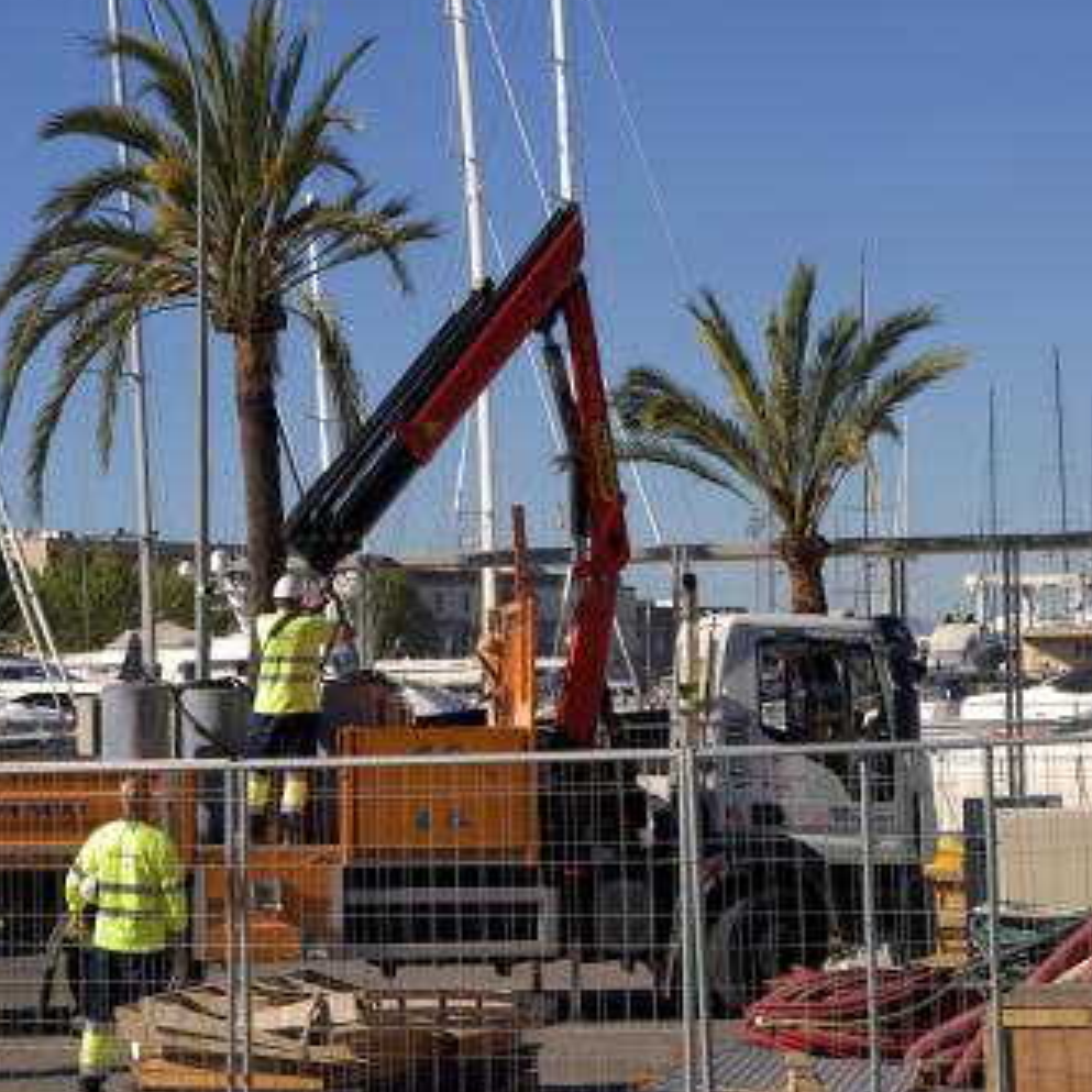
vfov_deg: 17.5
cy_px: 506
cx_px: 505
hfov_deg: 17.5
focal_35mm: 99
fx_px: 3540
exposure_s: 1/160
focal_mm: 55.1
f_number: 3.5
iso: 64
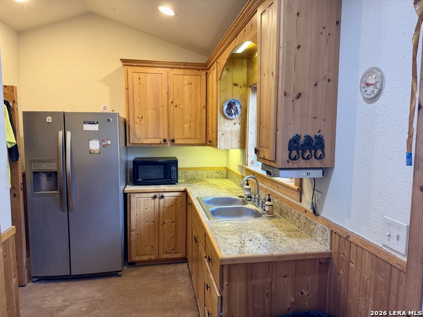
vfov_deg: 56.8
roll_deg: +0.3
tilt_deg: -5.7
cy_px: 158
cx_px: 212
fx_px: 293
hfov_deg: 71.6
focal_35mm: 24
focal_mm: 6.76
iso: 200
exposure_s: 1/60
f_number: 1.78
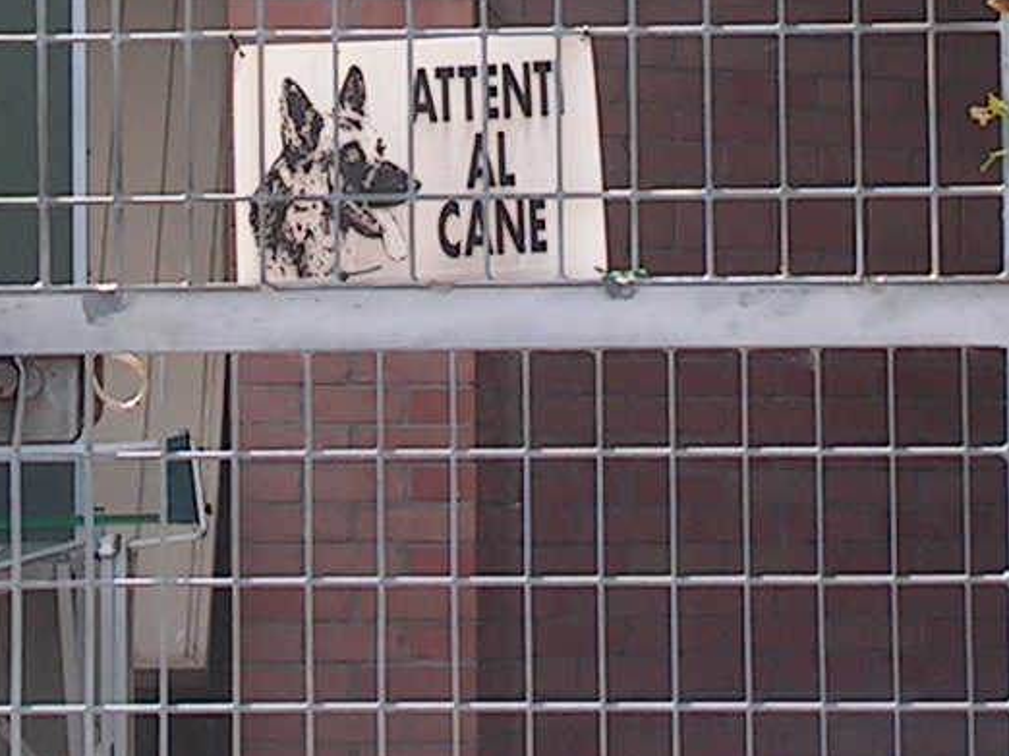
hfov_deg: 7.4
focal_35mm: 267
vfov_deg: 5.5
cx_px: 485
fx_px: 7779
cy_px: -456
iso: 64
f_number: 4.8
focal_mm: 11.4
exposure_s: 1/200
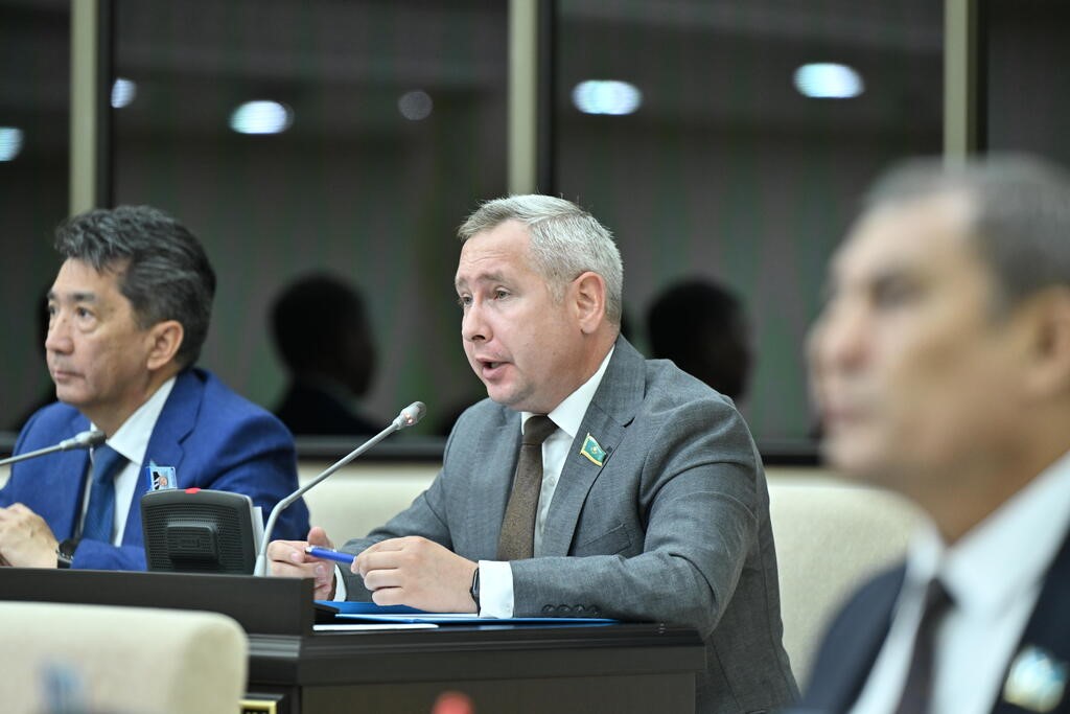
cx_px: 535
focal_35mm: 200
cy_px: 357
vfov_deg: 6.9
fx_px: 5945
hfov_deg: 10.3
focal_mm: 200
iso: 1600
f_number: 3.5
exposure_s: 1/125
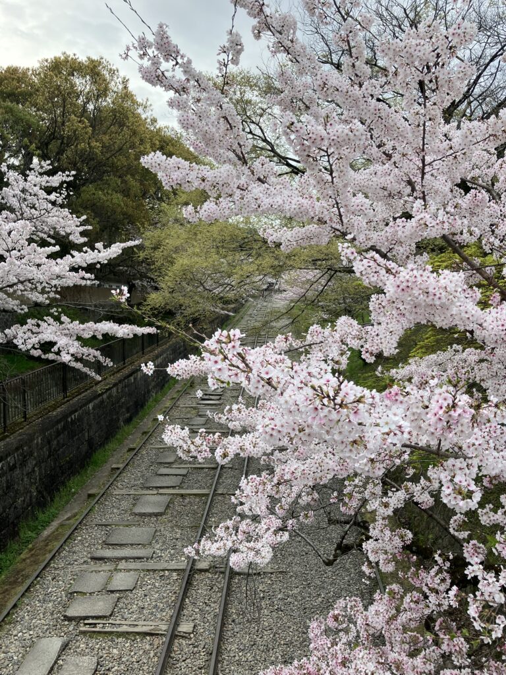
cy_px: 338
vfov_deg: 63.4
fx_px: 546
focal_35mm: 28
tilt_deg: -2.2
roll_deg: -0.9
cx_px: 253
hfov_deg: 49.7
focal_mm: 3.99
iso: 32
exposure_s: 1/362
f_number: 1.8
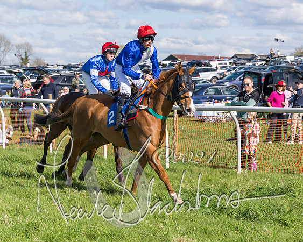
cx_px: 182
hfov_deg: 12.7
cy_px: 121
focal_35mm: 152
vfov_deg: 10.1
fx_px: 1364
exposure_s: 1/2000
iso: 400
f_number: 5.6
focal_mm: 90
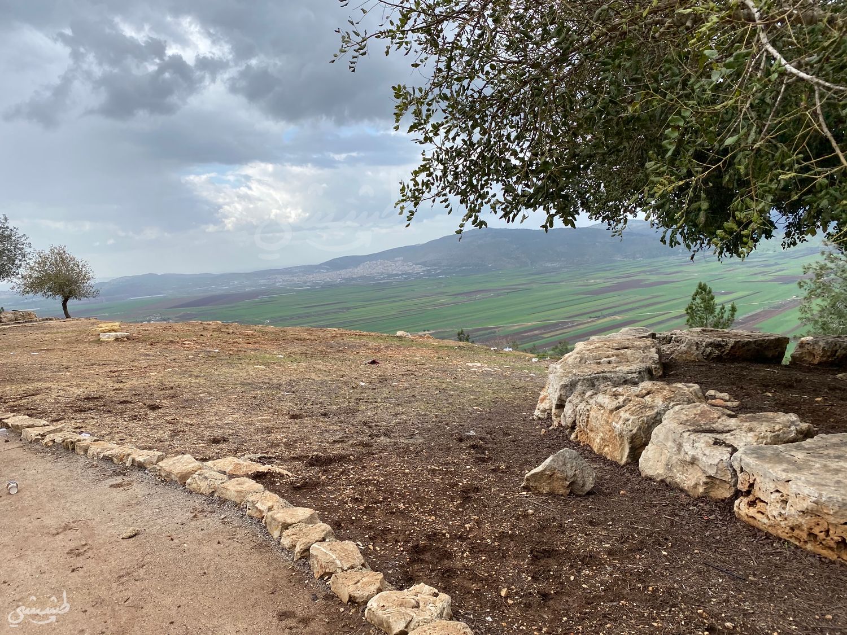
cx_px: 424
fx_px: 636
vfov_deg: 53.1
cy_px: 318
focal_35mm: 26
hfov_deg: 67.3
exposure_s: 1/942
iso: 32
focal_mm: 4.25
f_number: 1.8
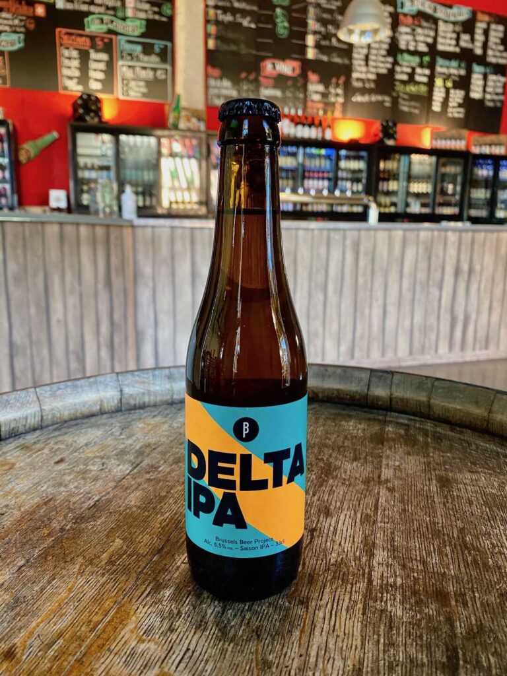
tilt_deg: -10.2
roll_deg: -1.4
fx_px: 508
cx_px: 254
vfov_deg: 67.3
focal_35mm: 26
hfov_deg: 53.1
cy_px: 338
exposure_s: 1/50
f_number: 1.8
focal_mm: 4.25
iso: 250
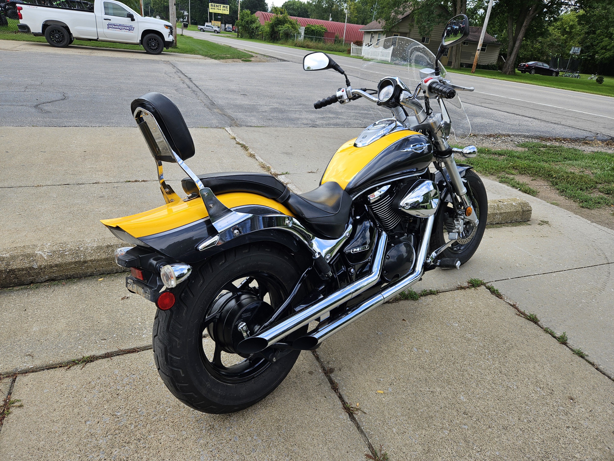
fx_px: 408
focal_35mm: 23
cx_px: 307
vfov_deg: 58.9
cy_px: 230
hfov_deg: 73.9
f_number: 1.8
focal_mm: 5.4
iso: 25
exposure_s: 1/765
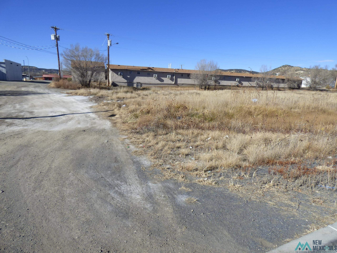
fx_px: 195
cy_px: 126
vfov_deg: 66.0
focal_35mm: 20
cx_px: 168
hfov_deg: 81.7
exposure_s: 1/2000
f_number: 2.8
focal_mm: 3.58
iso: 100
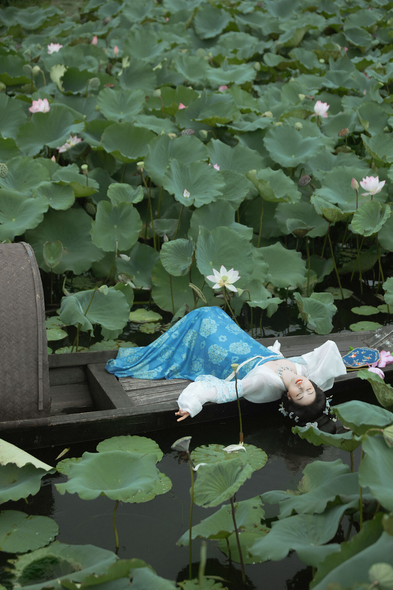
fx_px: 1146
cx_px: 196
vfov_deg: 28.8
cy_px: 295
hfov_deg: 19.5
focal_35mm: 70
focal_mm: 70
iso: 100
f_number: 2.8
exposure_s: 1/1250
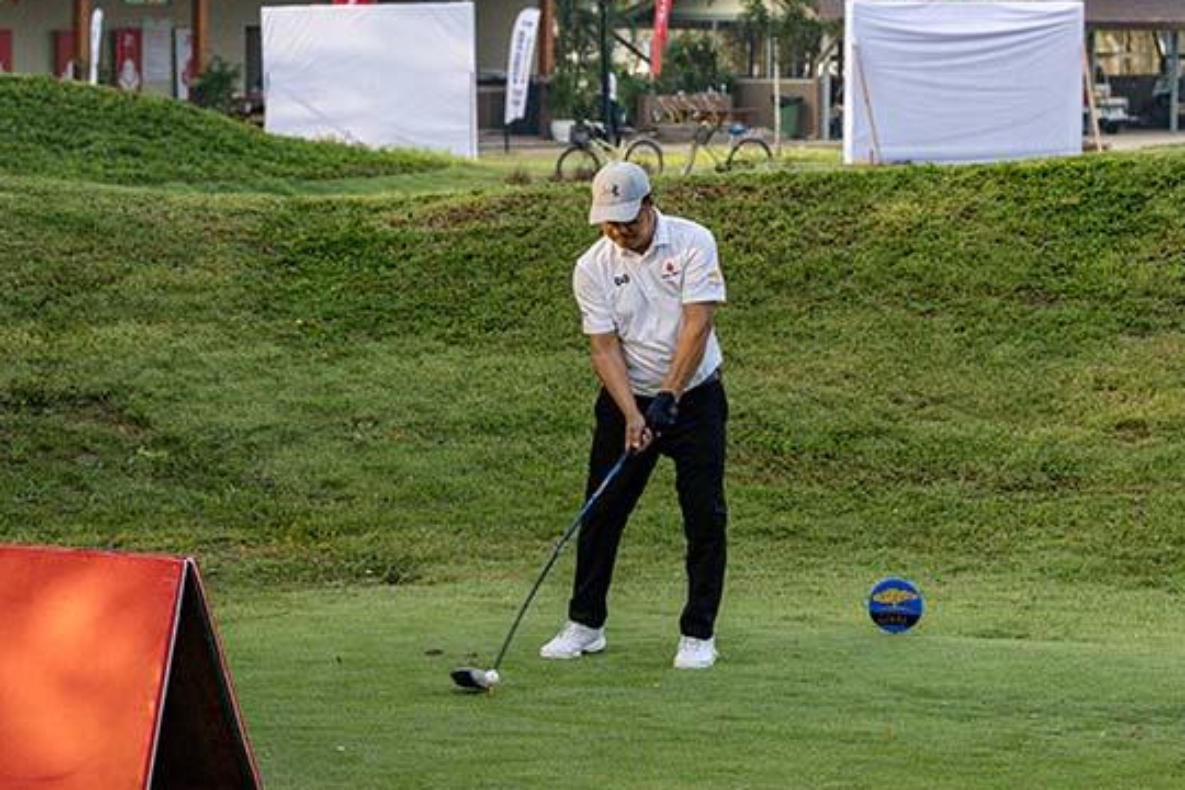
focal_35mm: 169
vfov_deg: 8.1
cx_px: 345
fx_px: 5562
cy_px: 388
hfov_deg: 12.1
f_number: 5.6
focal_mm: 95
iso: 3600
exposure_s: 1/2500
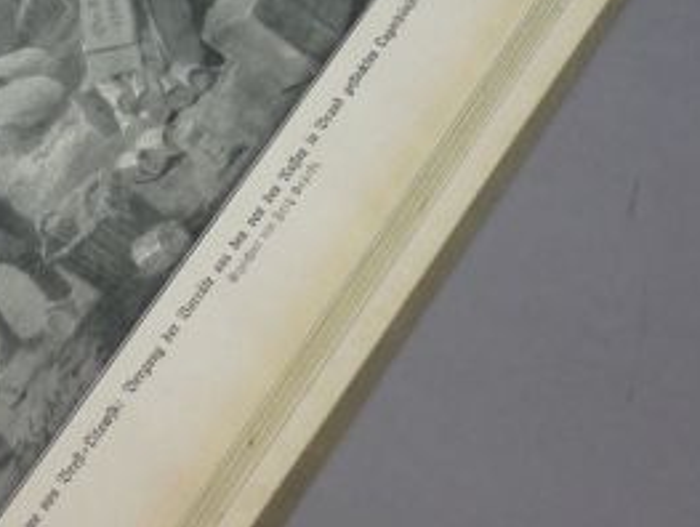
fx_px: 1660
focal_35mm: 82
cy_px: 51
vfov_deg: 17.8
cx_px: -333
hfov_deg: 20.5
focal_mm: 4.8
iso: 200
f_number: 2.8
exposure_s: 1/100
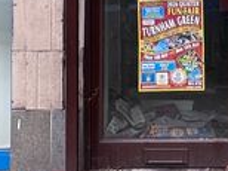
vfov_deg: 14.5
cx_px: 329
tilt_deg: +2.3
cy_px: -91
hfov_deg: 18.7
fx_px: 618
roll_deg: +0.6
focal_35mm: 94
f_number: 1.8
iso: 50
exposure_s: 1/99
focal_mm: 1.57
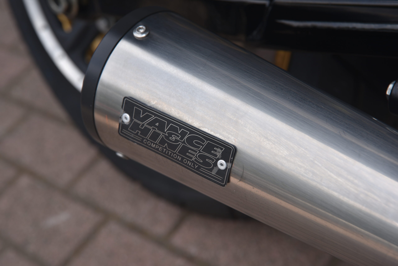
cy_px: 133
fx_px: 774
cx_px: 199
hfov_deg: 28.8
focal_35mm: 70
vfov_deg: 19.5
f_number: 7.1
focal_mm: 70
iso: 100
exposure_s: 1/200
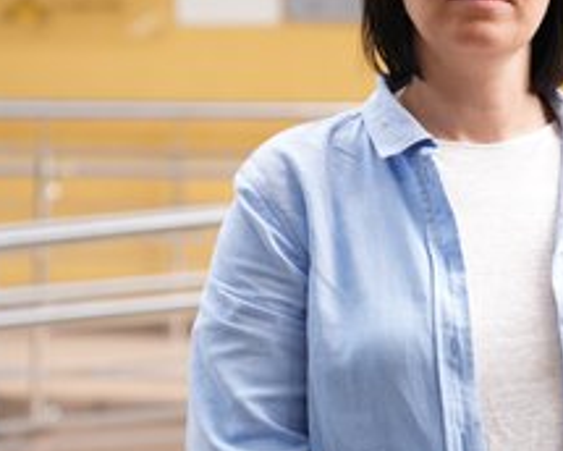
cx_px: 448
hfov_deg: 16.3
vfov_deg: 13.1
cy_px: 122
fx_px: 1950
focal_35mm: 117
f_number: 3.2
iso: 160
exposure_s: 1/160
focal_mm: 67
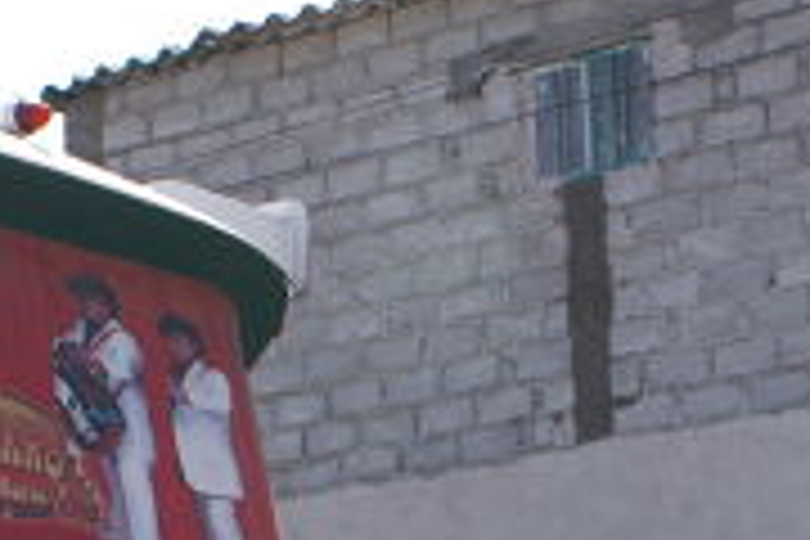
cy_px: 560
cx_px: 479
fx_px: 2992
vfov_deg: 10.2
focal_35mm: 133
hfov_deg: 15.4
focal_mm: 20
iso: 100
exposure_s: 1/300
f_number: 8
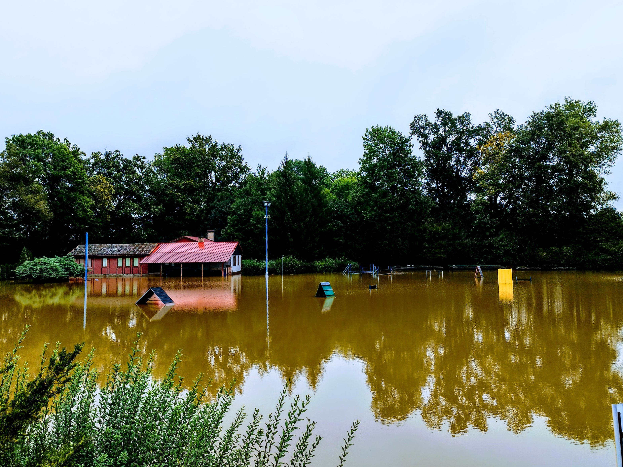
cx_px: 312
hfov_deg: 69.4
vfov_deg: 54.9
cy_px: 234
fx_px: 450
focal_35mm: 25
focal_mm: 5.95
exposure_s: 1/429
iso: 50
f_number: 1.89
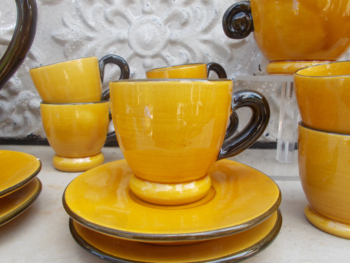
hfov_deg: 60.0
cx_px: 175
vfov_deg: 46.8
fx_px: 303
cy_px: 132
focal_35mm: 30
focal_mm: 5.3
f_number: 3.4
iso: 80
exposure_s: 1/100
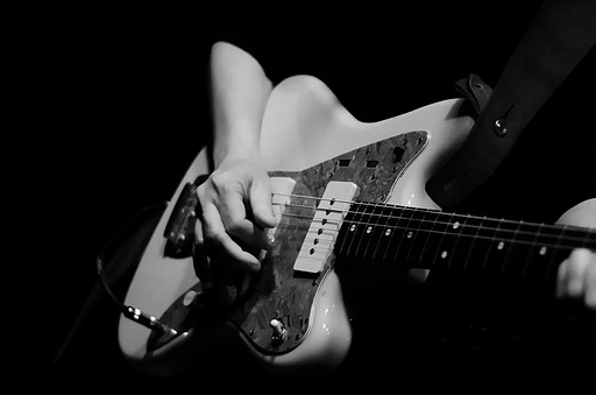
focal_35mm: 85
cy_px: 220
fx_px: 1404
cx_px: 314
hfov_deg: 24.0
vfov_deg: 16.0
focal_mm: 50
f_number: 1.8
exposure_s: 1/250
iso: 2000
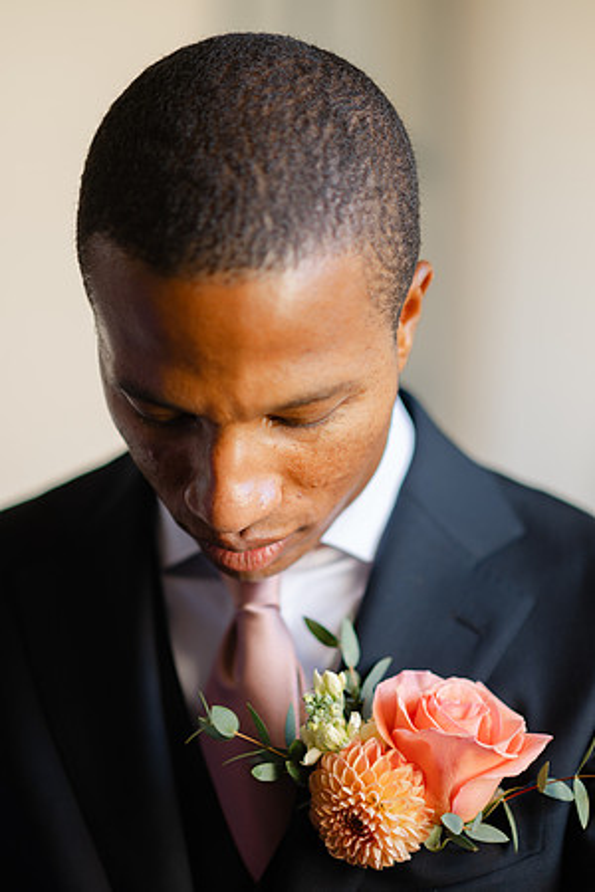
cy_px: 446
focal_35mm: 85
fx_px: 2107
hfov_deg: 16.1
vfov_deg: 23.9
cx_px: 298
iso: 100
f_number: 1.8
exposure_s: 1/125
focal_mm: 85
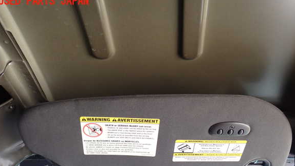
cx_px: 150
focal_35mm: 41
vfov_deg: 28.8
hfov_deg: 49.4
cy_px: 110
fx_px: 321
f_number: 2.5
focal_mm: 6.37
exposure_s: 1/50
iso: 200
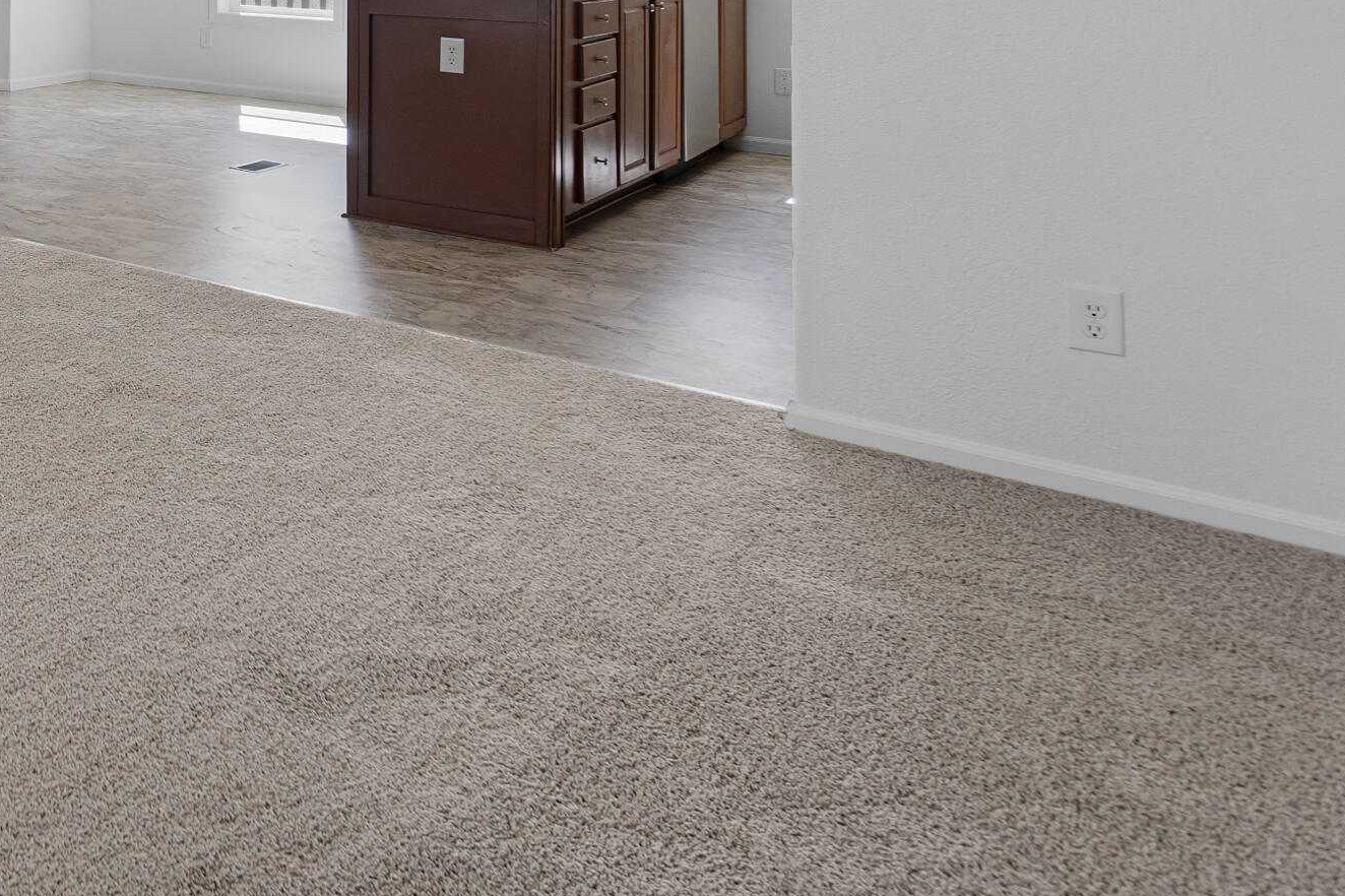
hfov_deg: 42.6
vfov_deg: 34.5
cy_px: -43
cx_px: -164
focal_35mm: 34
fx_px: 1270
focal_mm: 10
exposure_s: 1/5
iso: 100
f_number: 5.6
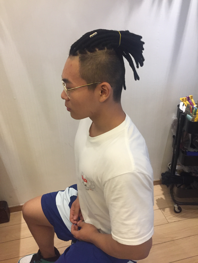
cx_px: 99
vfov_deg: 61.7
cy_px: 132
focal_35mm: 29
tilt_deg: -28.5
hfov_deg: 48.2
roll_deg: +1.8
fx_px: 221
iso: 250
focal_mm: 4.15
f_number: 2.2
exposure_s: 1/25
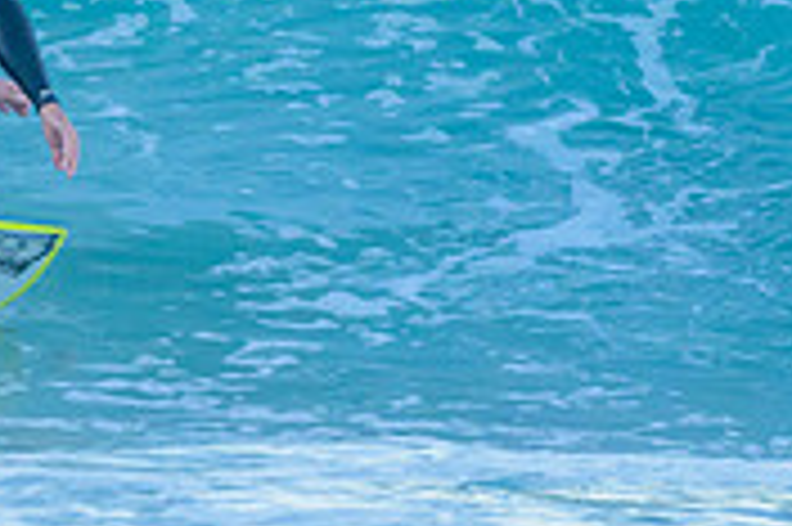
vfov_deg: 0.4
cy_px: 152
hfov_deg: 0.6
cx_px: -104
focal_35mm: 3521
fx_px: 77388
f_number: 6.3
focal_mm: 800
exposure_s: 1/1250
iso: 2500
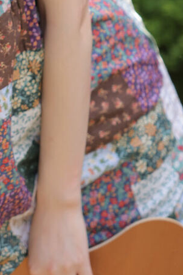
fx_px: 1836
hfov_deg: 5.7
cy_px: -8
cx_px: -66
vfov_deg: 8.5
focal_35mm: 241
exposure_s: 1/640
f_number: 2.8
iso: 800
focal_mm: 70
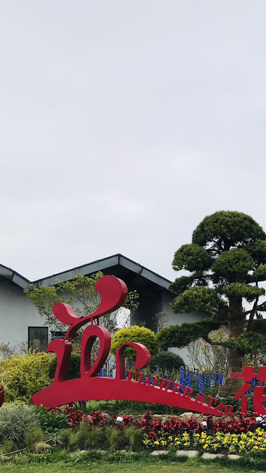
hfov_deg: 24.7
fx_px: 589
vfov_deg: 42.2
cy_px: 362
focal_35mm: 47
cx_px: 240
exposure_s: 1/977
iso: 20
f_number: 1.8
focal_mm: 3.99
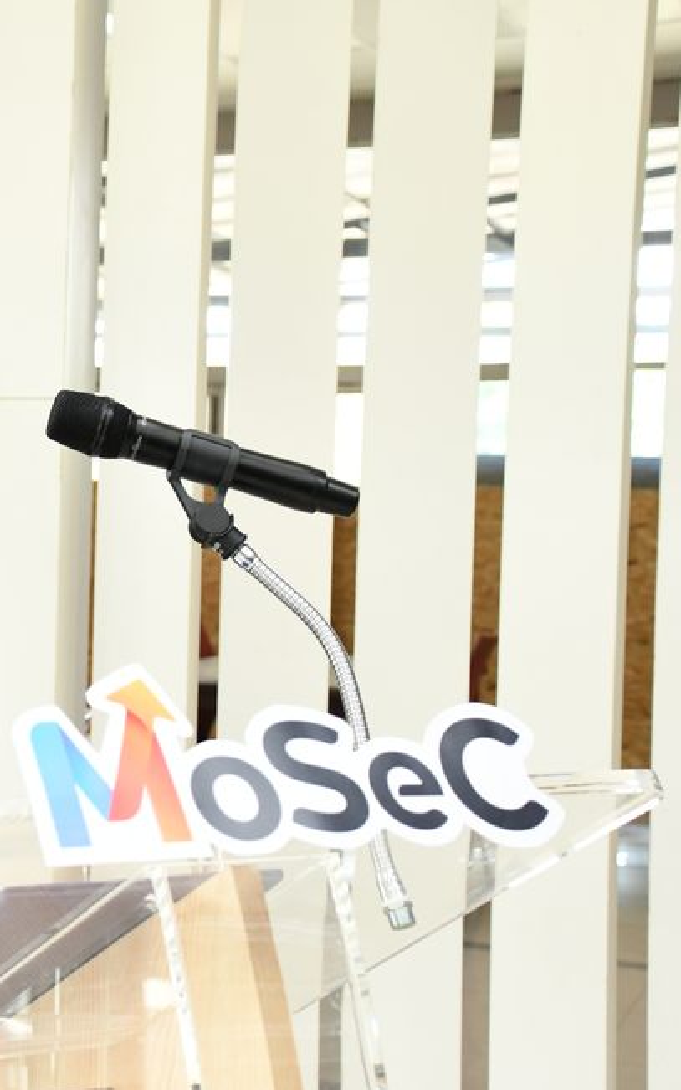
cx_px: -120
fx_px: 2286
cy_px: 542
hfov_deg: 16.3
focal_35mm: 77
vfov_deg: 26.8
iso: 1250
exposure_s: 1/125
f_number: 4
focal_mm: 32
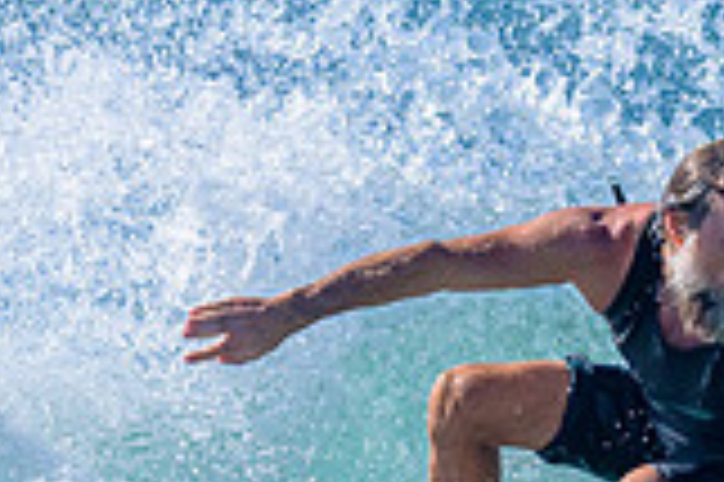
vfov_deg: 0.8
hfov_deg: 1.2
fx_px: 33551
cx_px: 903
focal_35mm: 1670
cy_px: 340
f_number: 10
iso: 640
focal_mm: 370
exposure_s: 1/2000
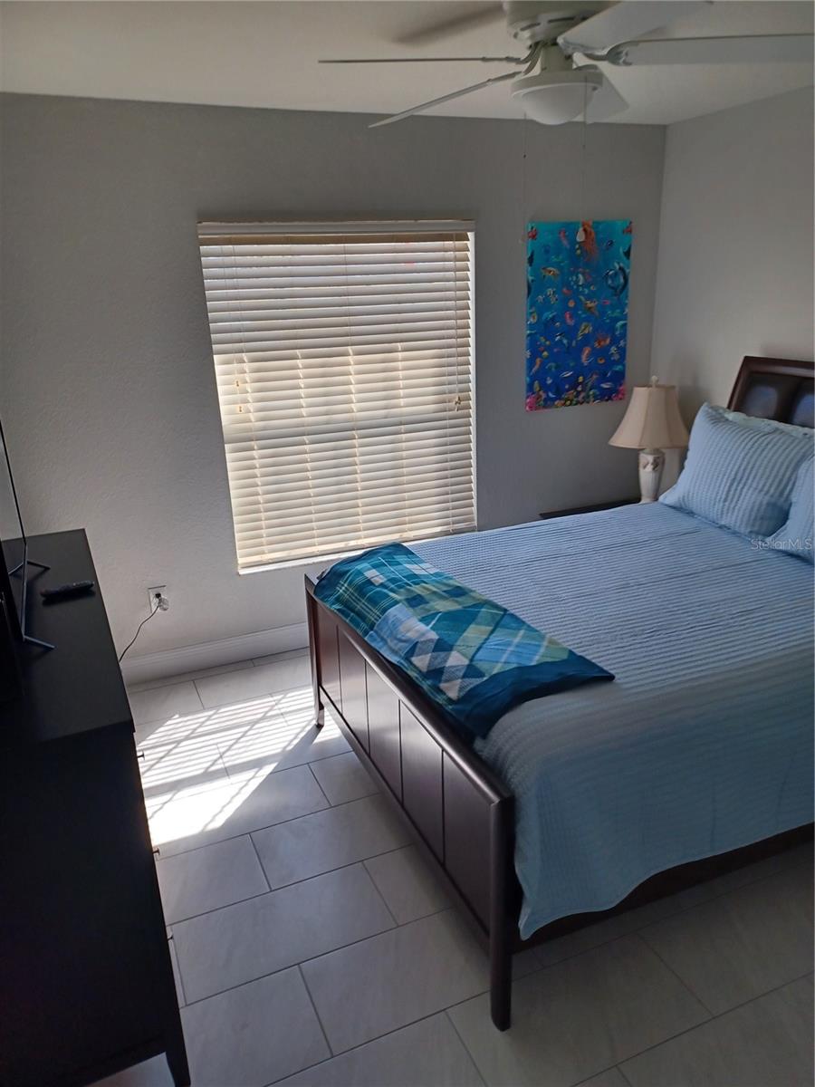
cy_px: 544
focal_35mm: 25
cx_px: 408
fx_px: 785
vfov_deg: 69.4
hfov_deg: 54.9
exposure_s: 1/50
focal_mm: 4.6
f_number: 1.8
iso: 50
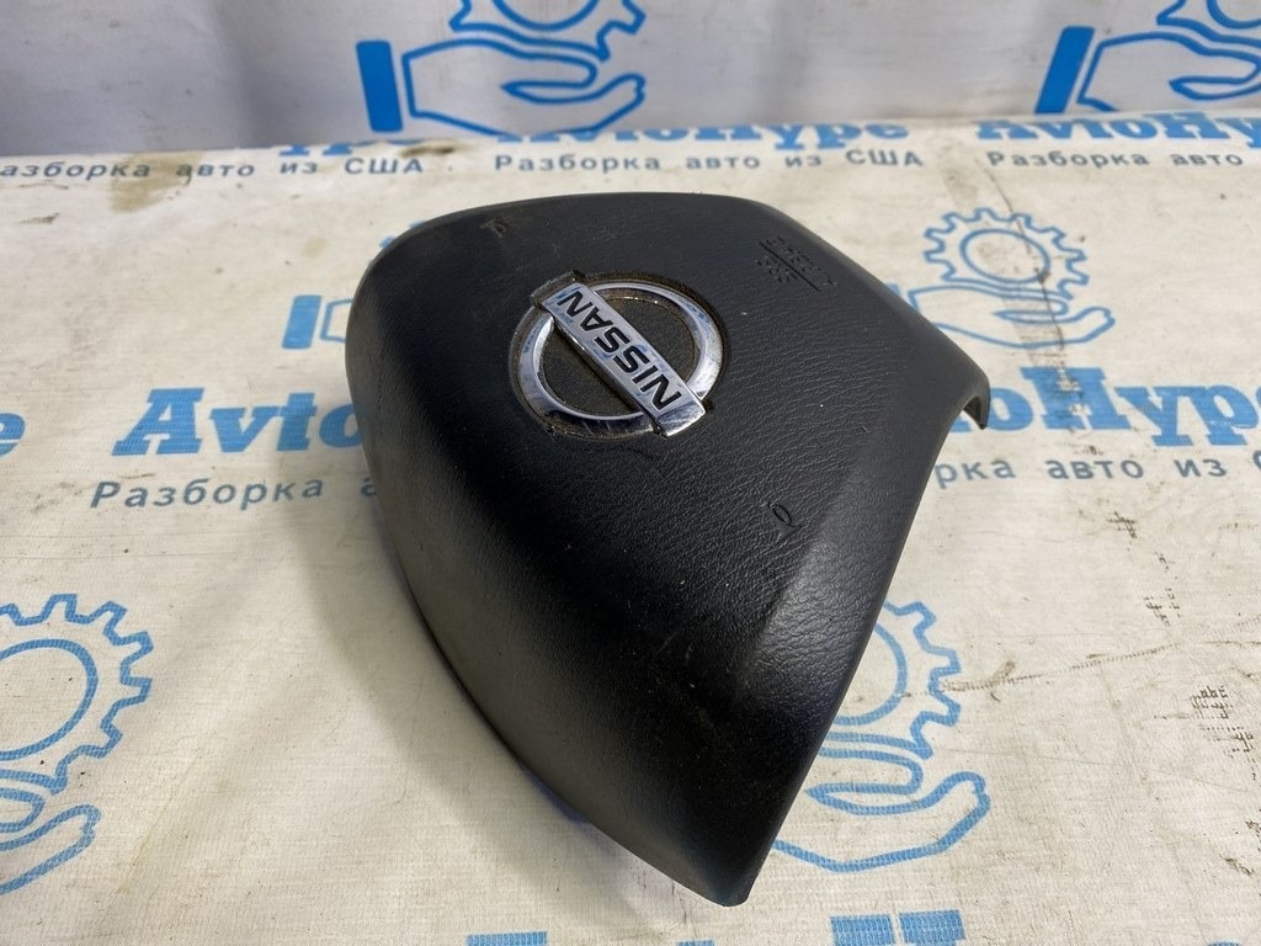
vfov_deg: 53.1
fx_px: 947
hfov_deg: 67.3
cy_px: 473
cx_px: 630
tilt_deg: -49.3
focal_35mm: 26
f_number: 1.8
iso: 80
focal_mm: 4.25
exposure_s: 1/100
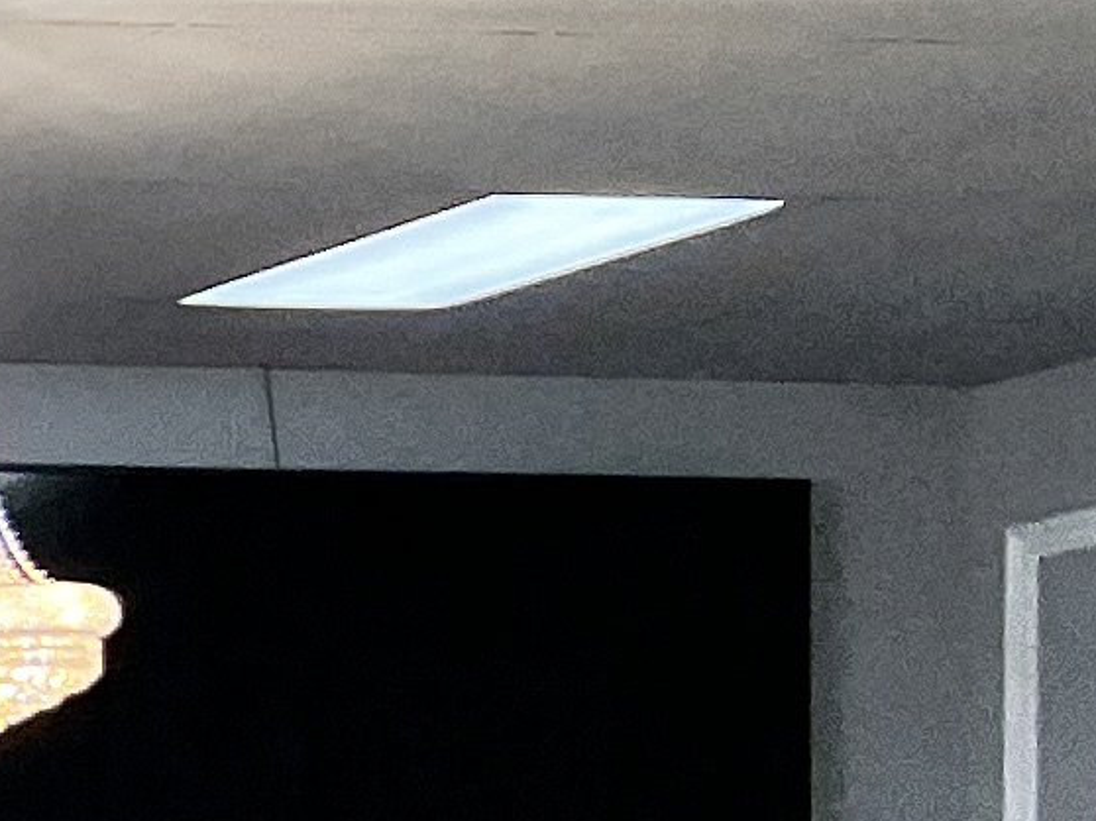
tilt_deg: +1.1
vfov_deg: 7.7
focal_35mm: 188
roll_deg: -0.5
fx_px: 5950
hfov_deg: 8.4
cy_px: 1324
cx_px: -2473
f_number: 1.5
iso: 80
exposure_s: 1/120
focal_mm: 5.7
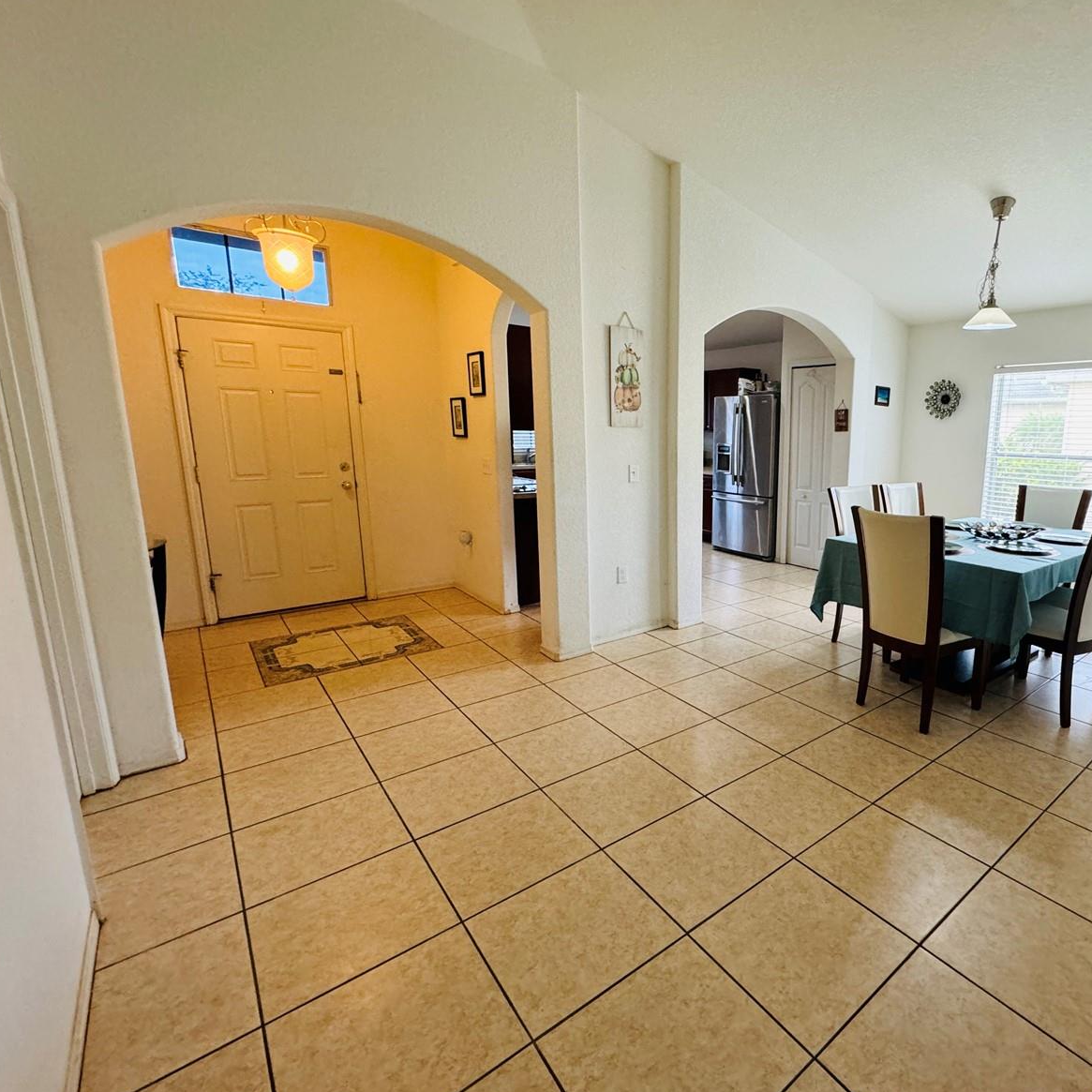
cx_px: 725
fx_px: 607
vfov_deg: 84.0
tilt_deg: -11.2
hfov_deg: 81.3
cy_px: 540
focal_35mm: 17
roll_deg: -1.2
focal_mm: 2.22
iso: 320
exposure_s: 1/120
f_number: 2.2
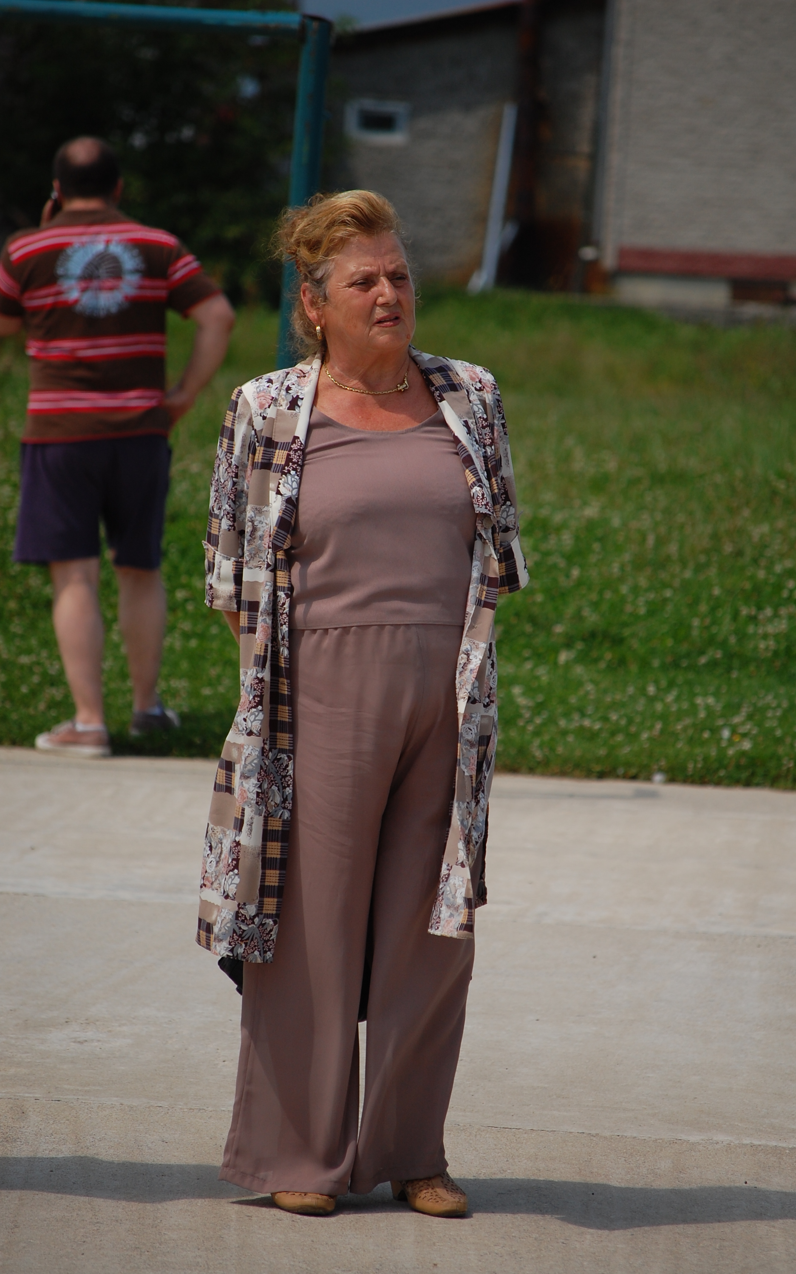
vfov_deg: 9.1
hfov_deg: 5.7
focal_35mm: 230
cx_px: 422
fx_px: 7984
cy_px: 638
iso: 200
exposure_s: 1/1250
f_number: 5.3
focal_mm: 150
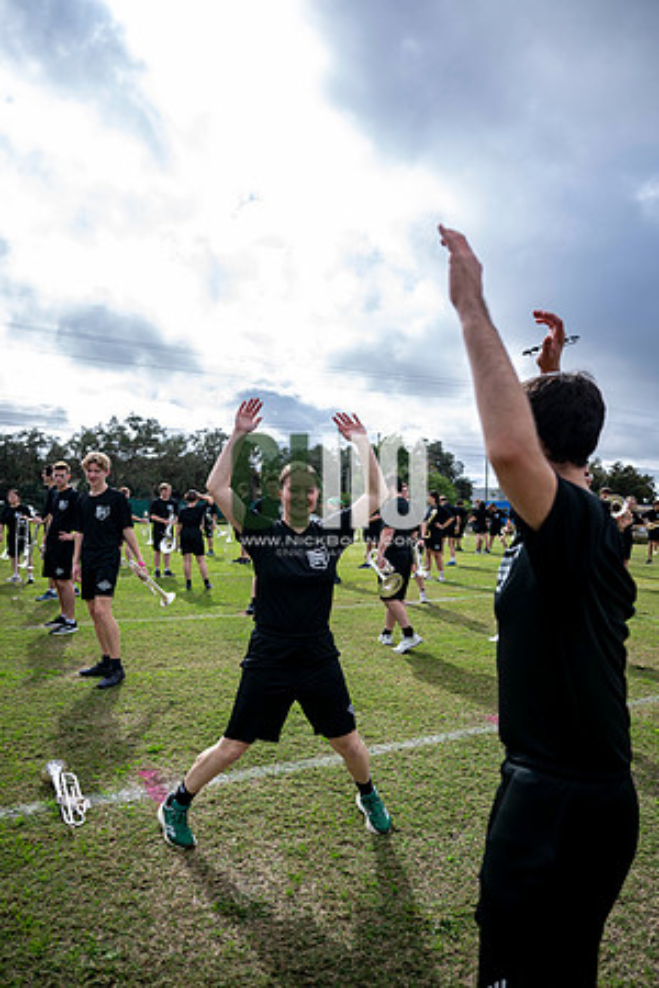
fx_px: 659
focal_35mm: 24
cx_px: 330
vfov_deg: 73.7
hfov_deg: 53.1
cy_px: 494
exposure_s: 1/1250
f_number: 2.8
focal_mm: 24
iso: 100
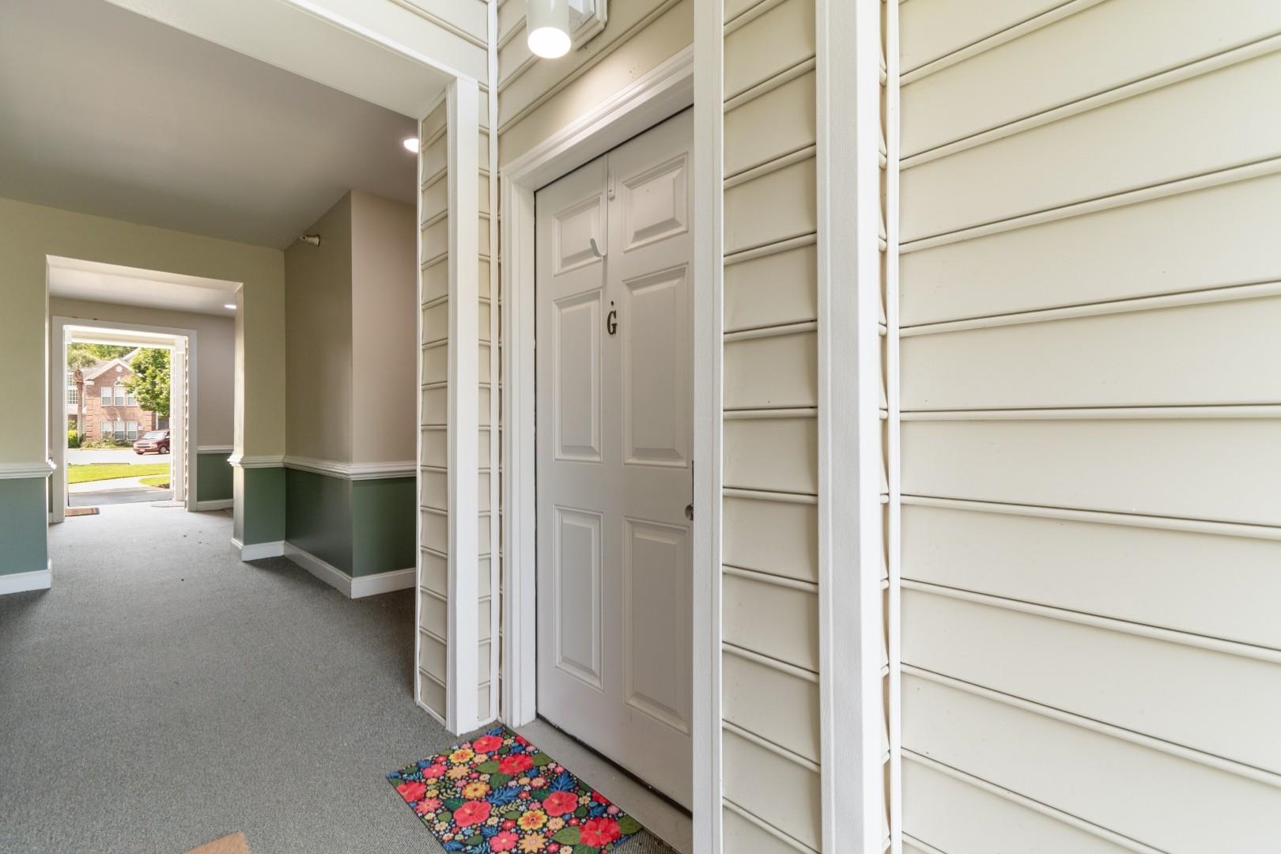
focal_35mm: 15
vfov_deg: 77.3
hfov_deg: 100.4
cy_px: 427
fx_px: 534
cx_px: 640
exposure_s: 1/20
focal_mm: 10
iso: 100
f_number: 4.5
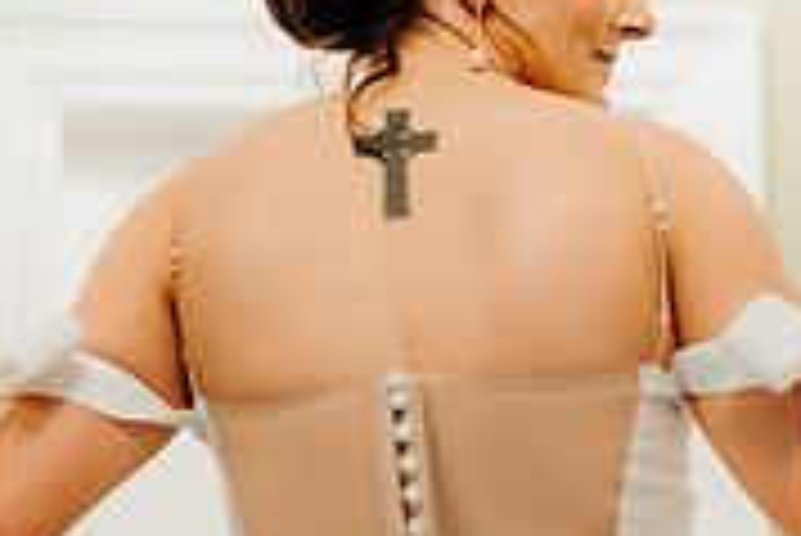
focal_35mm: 137
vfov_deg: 10.0
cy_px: 273
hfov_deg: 14.9
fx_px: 3051
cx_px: 549
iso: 500
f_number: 1.4
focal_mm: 35
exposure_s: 1/200
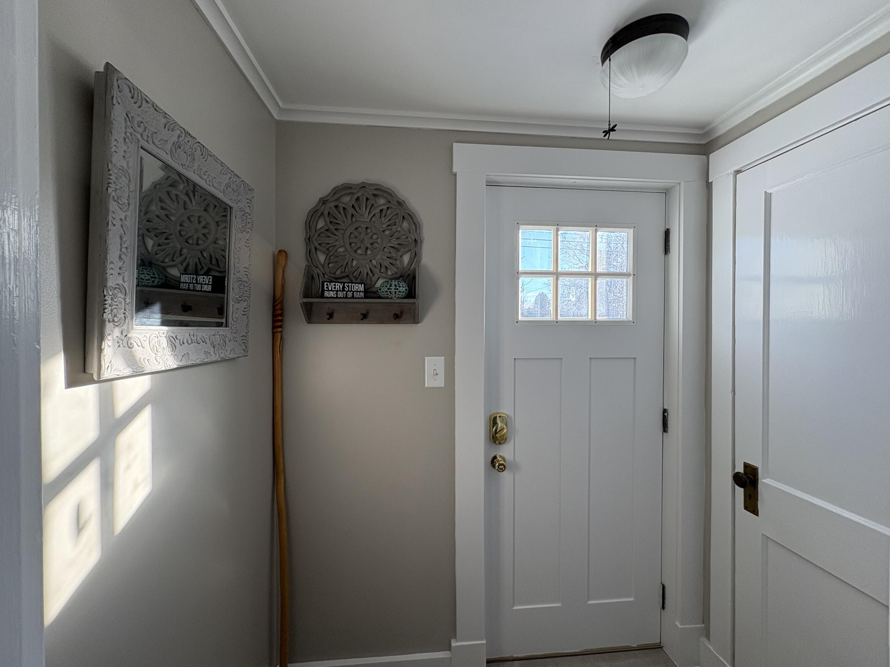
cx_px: 445
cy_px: 334
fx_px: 360
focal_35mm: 14
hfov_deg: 102.1
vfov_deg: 85.7
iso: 80
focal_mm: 2.22
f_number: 2.2
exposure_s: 1/129
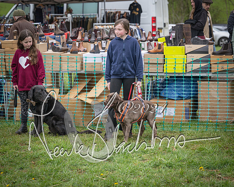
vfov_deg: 14.9
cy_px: 94
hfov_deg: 18.5
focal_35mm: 104
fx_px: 717
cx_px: 117
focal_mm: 92
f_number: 4
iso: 400
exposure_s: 1/1600
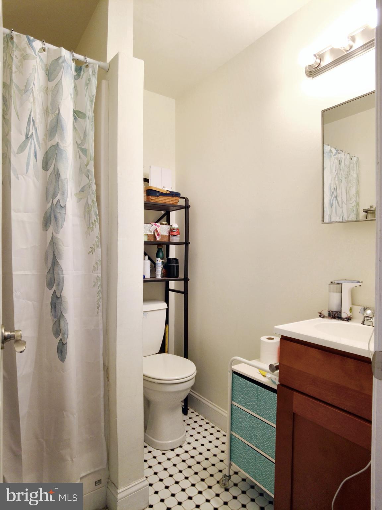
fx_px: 294
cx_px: 191
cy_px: 255
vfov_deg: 81.7
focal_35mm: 20
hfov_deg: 66.0
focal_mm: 4.4
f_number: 1.8
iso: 100
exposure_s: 1/25
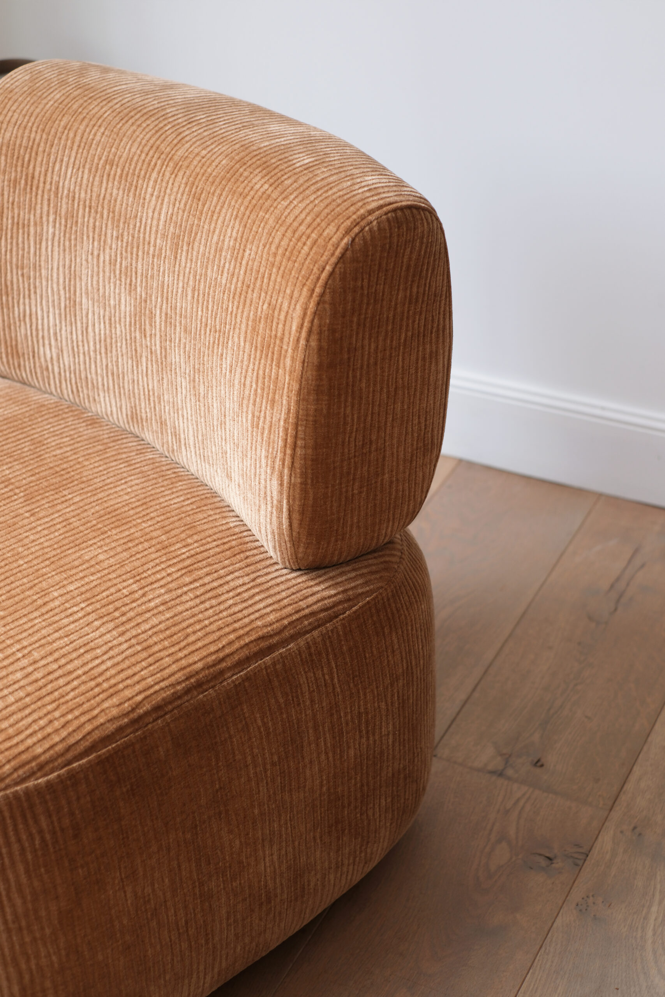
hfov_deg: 25.5
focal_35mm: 53
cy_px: 498
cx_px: 332
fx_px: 1468
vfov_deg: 37.5
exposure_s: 1/52
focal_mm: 35
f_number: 2.8
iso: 200
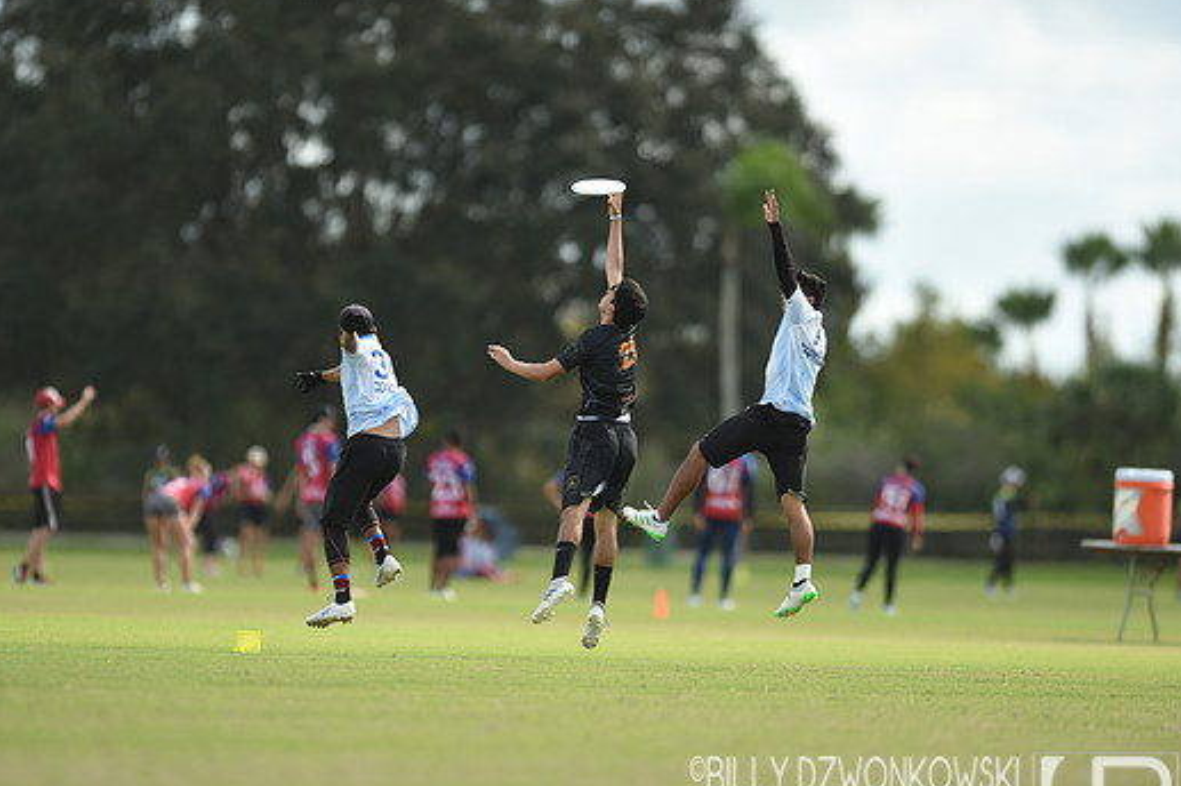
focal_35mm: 449
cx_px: 544
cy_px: 427
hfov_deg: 4.6
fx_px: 14720
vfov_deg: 3.1
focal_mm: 400
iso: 160
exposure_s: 1/1600
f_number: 2.8
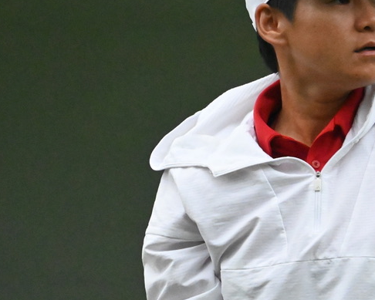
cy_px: 159
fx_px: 13954
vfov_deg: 1.2
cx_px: 286
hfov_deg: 1.5
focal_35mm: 1257
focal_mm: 400
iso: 16000
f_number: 5.6
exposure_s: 1/3200
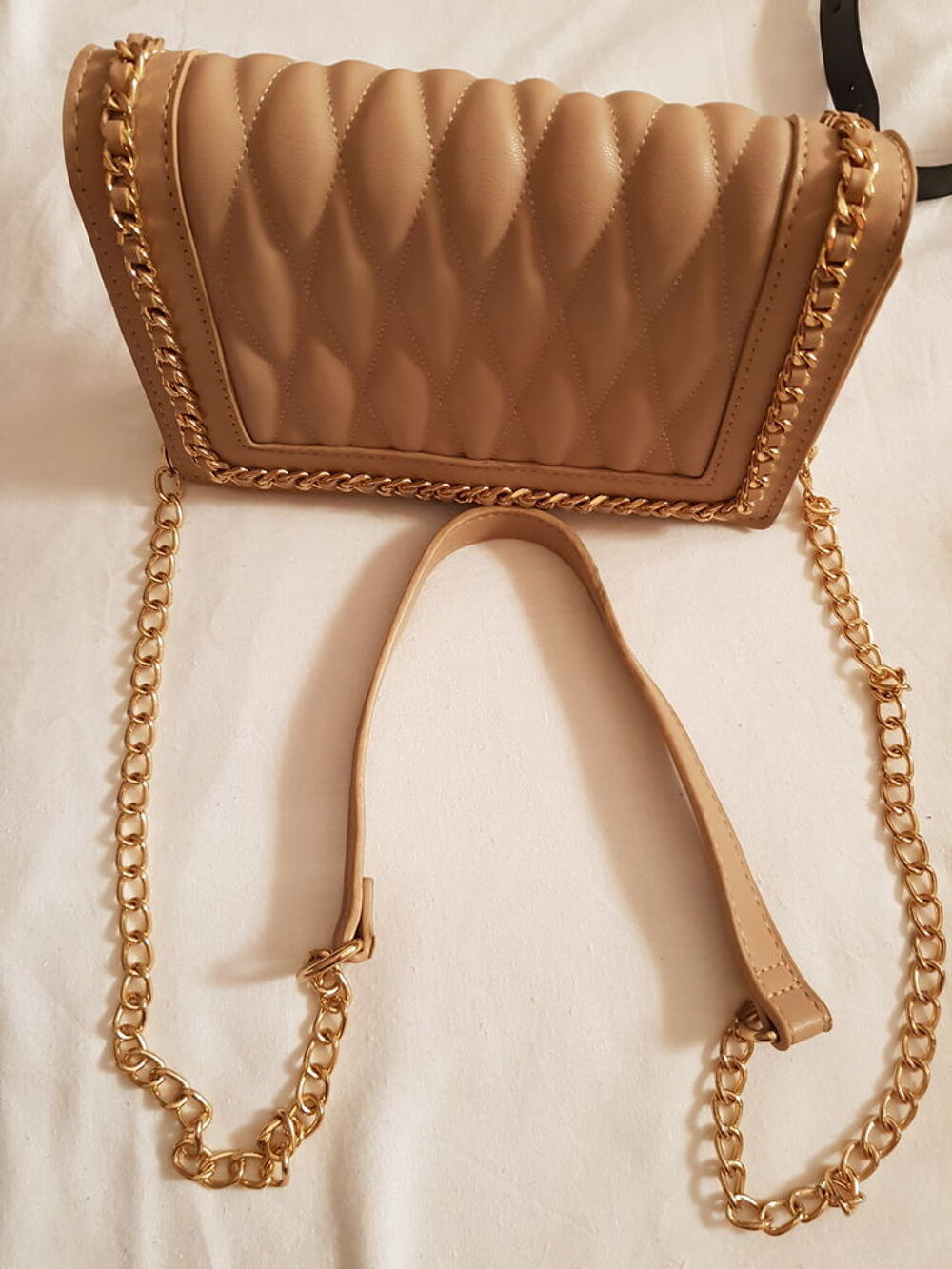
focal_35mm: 26
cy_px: 634
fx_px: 953
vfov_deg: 67.3
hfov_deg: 53.1
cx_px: 476
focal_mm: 4.2
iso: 200
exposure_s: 1/60
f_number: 1.7
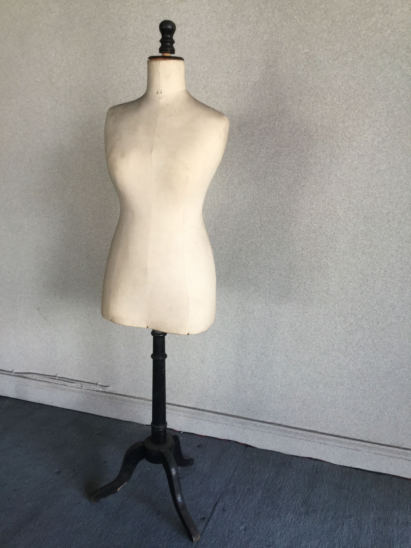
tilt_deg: -11.9
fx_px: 491
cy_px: 274
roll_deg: -1.8
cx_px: 206
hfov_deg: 45.4
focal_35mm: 31
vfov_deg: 58.4
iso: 32
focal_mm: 3.3
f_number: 2.4
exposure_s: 1/33
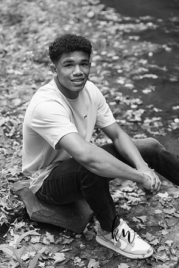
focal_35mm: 70
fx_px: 522
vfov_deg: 28.8
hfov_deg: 19.5
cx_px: 90
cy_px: 134
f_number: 3.5
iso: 500
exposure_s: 1/250
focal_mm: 70
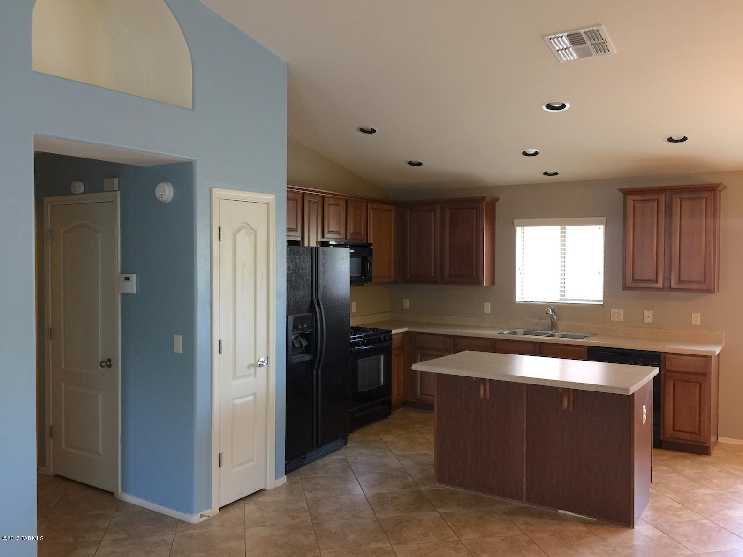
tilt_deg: -1.6
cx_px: 372
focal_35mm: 29
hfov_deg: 61.7
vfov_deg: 48.2
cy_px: 278
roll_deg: -0.4
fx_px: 622
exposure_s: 1/15
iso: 40
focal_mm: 4.15
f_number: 2.2
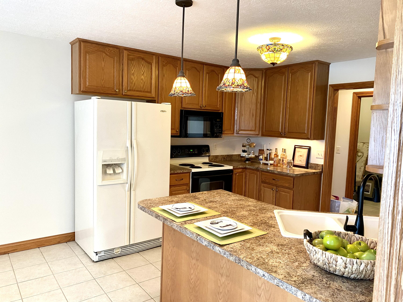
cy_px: 151
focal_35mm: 26
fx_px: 303
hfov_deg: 67.3
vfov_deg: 53.1
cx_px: 202
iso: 160
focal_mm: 4.25
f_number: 1.8
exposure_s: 1/60
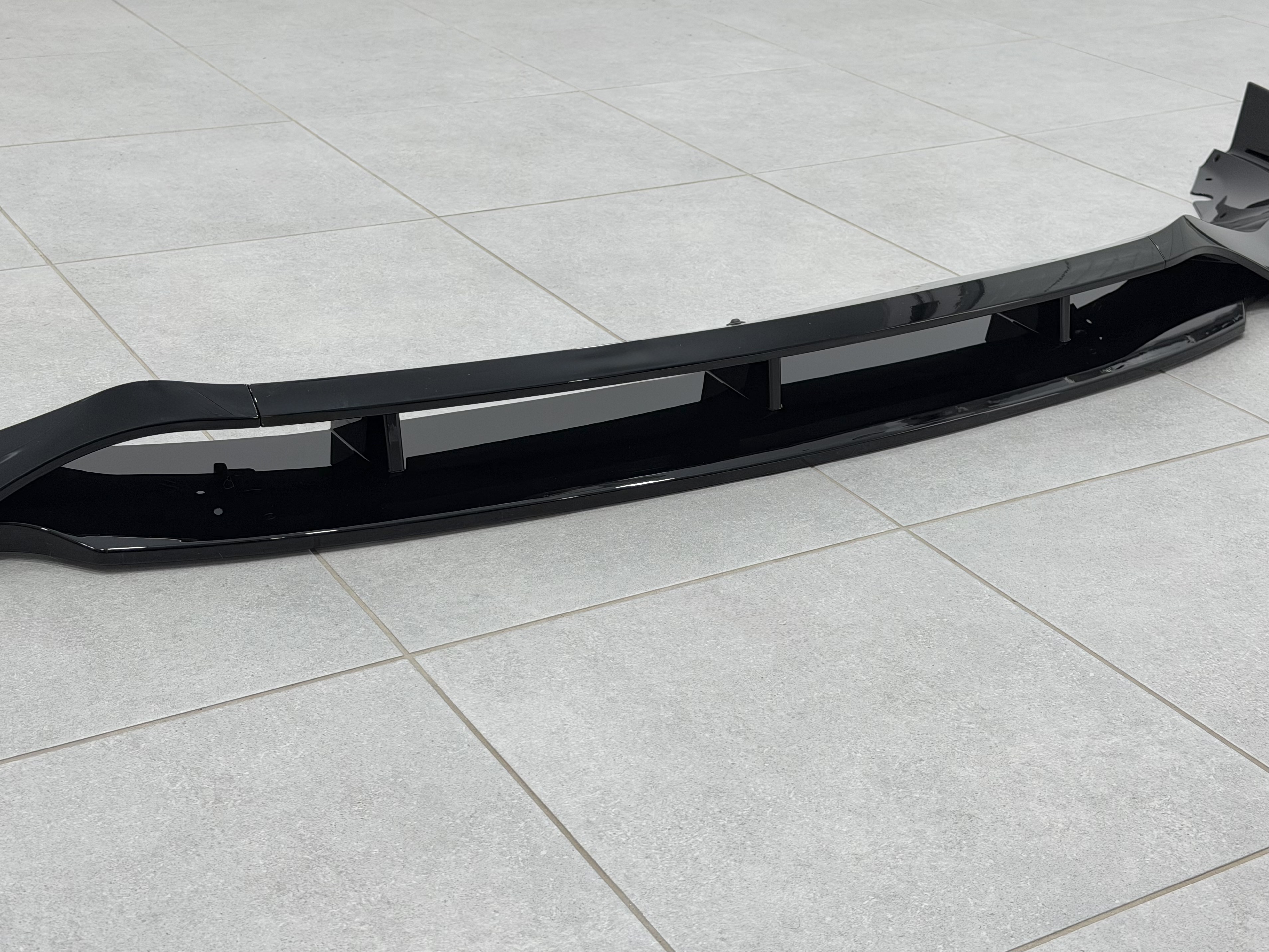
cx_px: 634
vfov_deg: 30.3
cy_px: 476
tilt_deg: -25.9
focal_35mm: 48
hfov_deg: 39.7
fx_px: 1760
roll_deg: -2.8
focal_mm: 6.76
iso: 64
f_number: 1.78
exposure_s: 1/299
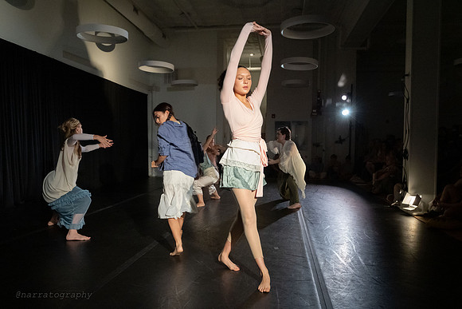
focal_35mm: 29
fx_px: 378
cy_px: 155
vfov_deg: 44.3
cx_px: 233
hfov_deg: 62.8
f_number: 5
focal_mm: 28
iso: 6400
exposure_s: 1/400
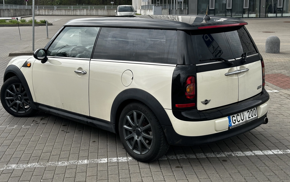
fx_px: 403
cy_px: 78
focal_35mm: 51
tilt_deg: -7.6
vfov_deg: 25.3
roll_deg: +1.0
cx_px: 145
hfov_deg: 39.6
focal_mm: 6.86
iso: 64
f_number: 1.78
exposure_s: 1/2070
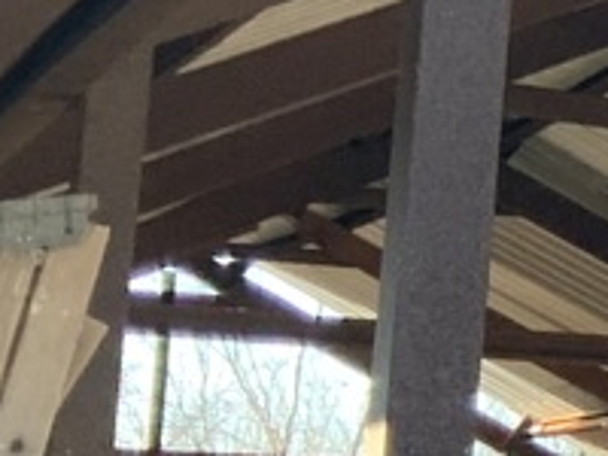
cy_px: 201
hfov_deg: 7.8
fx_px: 3671
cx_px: 2009
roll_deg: +1.3
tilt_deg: +7.7
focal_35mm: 209
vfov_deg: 7.1
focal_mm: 3
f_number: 1.8
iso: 20
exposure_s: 1/120
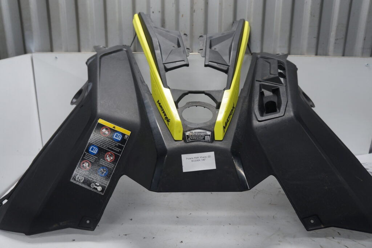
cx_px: 186
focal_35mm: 30
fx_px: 310
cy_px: 124
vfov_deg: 43.6
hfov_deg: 61.9
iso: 160
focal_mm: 20
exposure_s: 1/60
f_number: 4
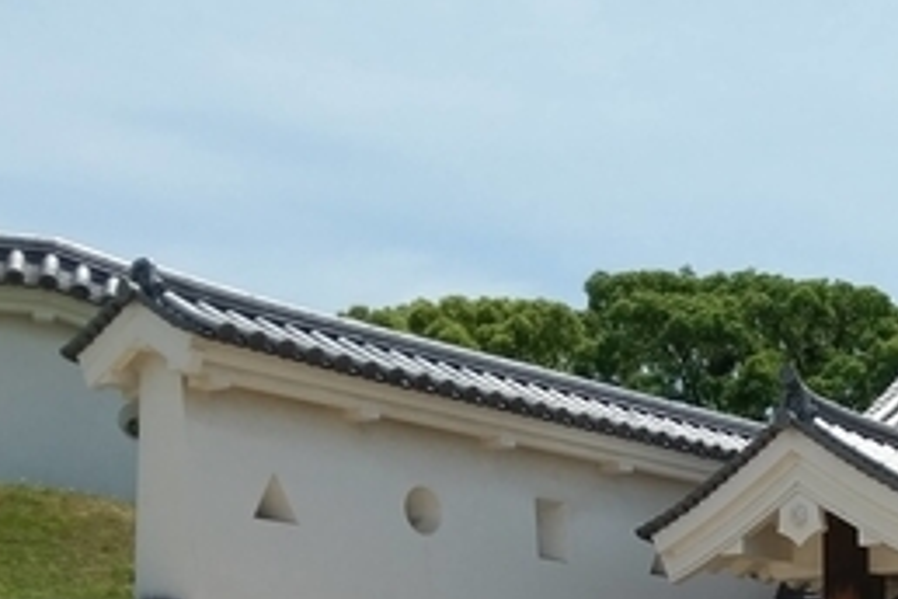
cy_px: 745
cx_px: 1002
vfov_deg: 15.6
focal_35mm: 84
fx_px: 2095
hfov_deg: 22.7
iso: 125
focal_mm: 4.58
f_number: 1.8
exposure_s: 1/4000
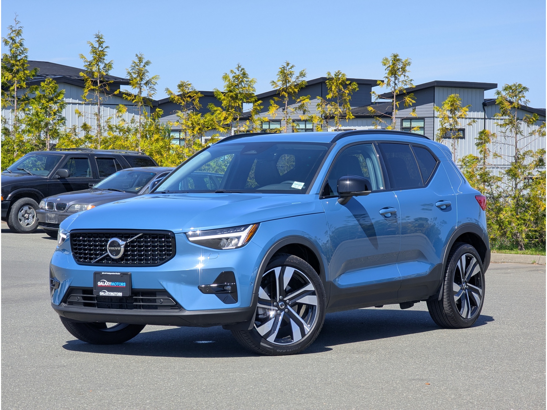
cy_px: 205
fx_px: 1675
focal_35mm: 106
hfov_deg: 18.5
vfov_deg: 14.0
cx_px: 274
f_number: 3.5
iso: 30
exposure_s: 1/334
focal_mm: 19
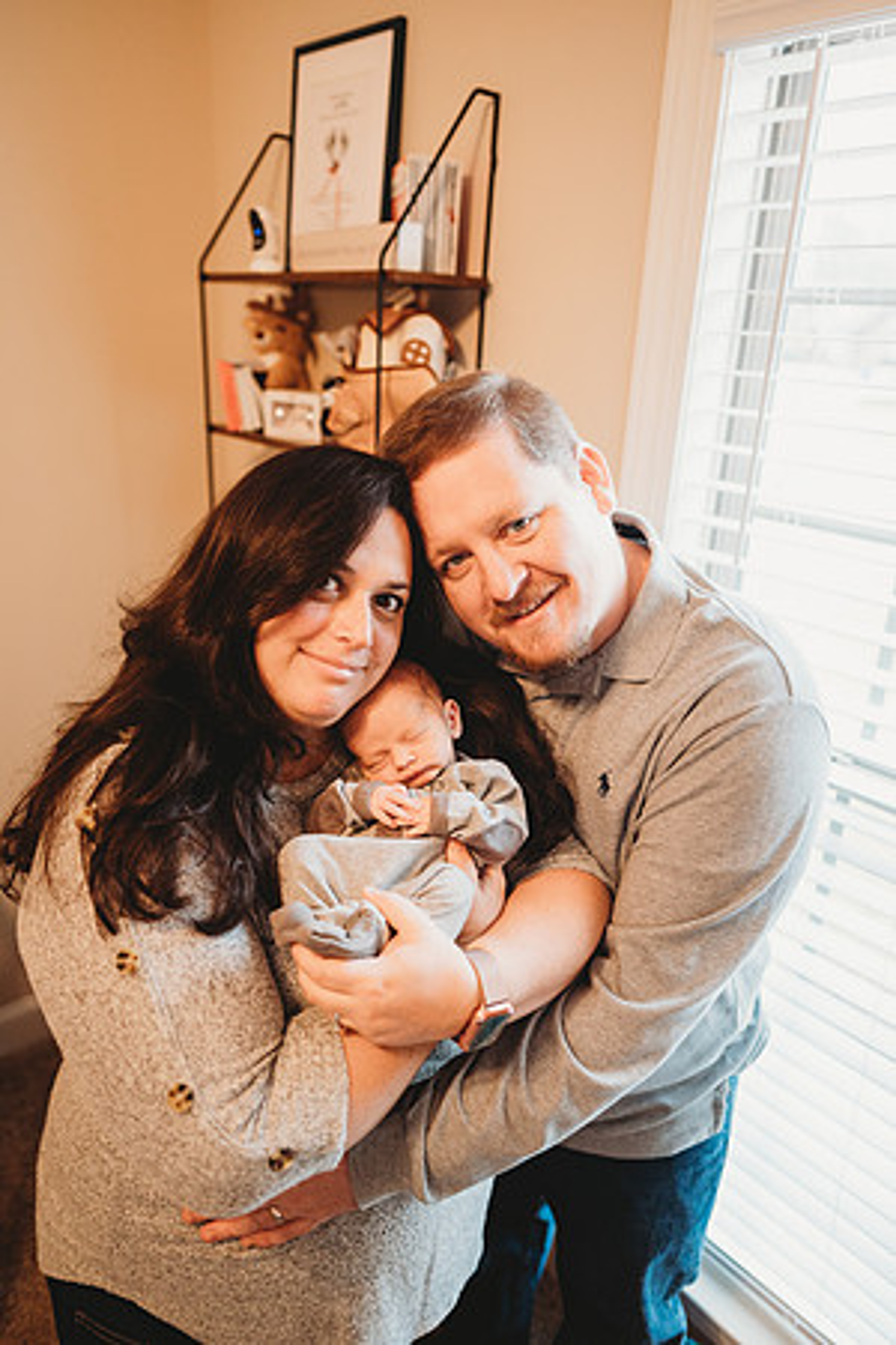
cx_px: 448
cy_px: 672
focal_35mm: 24
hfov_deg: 53.1
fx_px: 896
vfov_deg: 73.7
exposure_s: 1/160
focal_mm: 24
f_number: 2.2
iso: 500
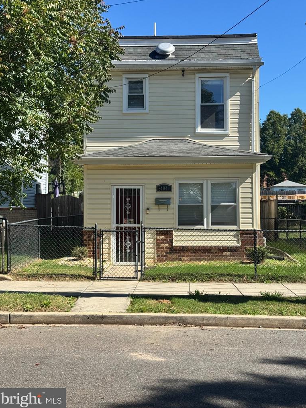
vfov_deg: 37.5
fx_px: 601
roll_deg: +0.5
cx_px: 158
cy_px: 194
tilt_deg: -0.8
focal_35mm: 51
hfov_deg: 28.6
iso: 64
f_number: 1.78
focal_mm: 6.76
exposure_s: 1/3096
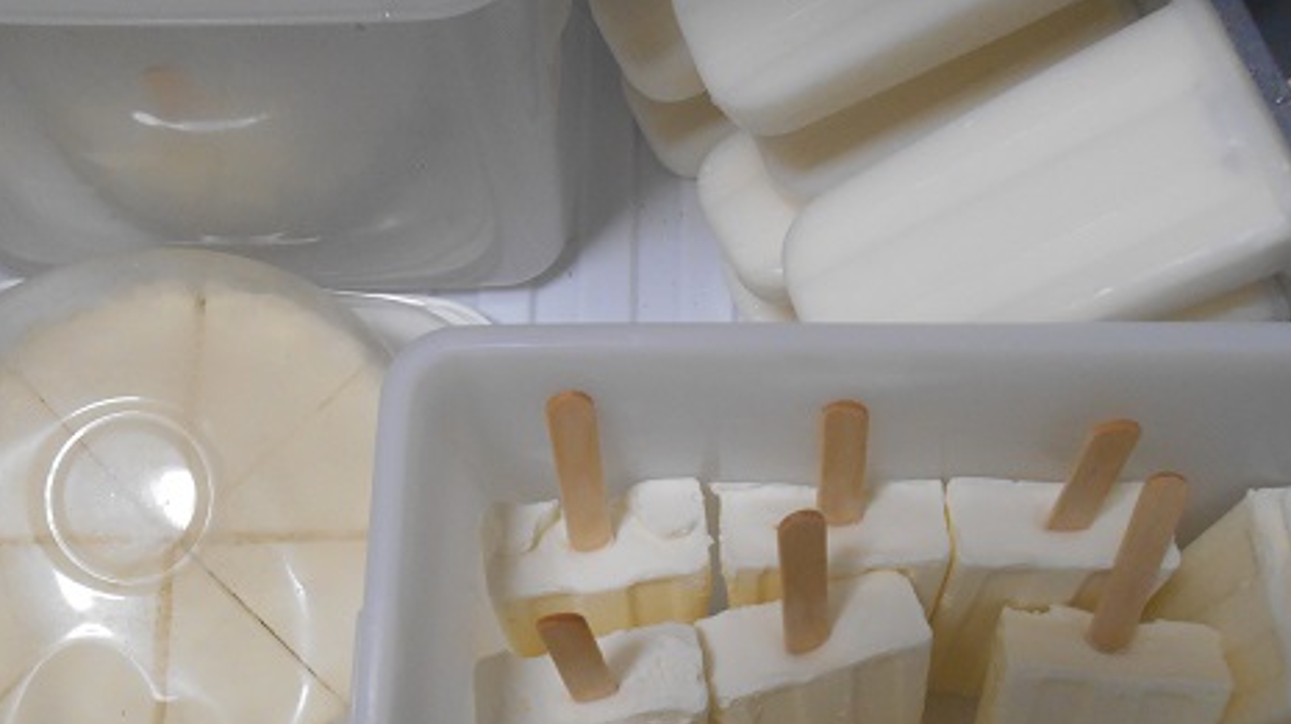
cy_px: 530
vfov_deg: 30.0
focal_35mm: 39
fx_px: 1334
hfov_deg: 51.6
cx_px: 650
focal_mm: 4.7
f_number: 3.4
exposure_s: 1/30
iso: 250
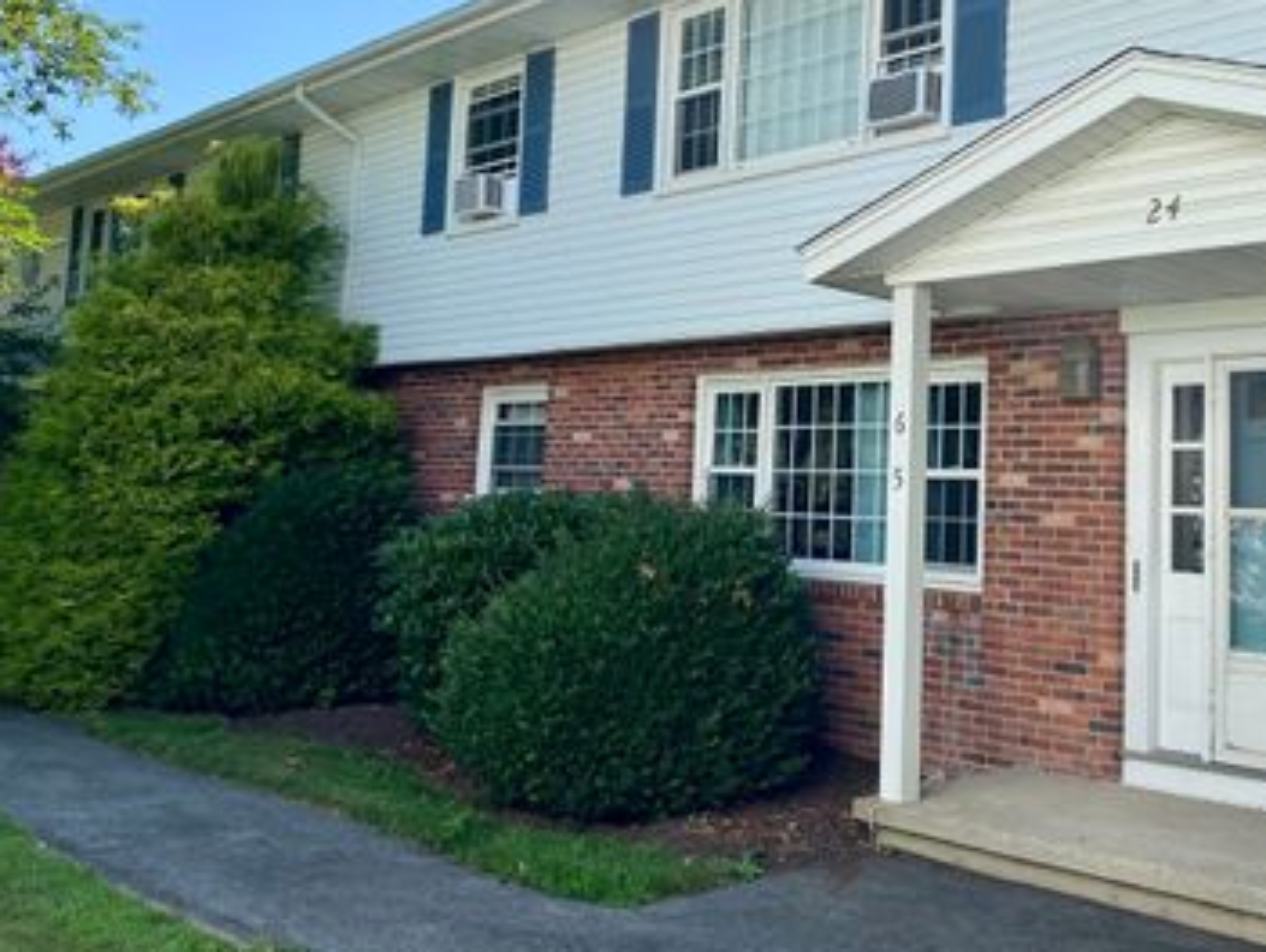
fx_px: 1355
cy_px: 384
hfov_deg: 49.7
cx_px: 779
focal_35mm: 37
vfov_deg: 38.6
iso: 32
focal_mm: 4.25
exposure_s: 1/1395
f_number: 1.8
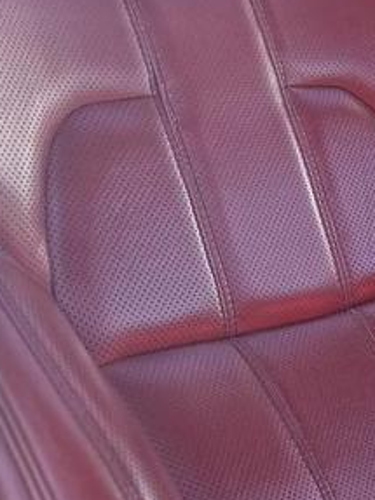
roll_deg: -0.3
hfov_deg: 13.2
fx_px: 1445
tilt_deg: -10.8
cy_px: 267
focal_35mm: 100
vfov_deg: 19.6
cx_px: 699
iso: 80
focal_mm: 6.86
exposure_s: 1/745
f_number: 1.78
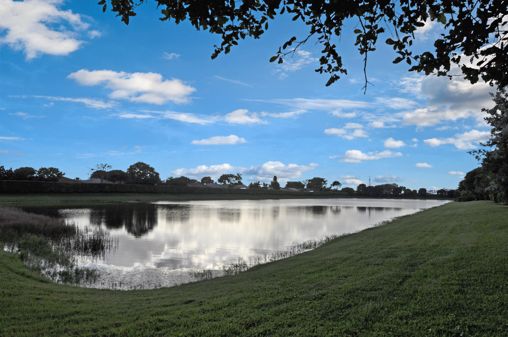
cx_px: 254
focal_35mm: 30
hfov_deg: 62.0
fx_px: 423
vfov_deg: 43.5
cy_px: 168
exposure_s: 1/640
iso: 200
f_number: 13
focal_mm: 20
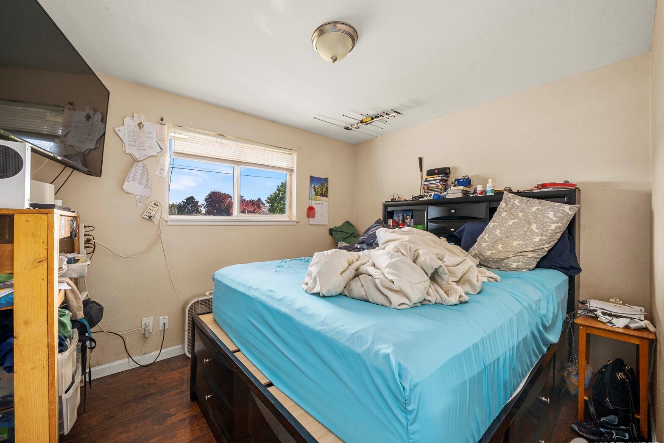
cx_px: 312
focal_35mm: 13
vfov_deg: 85.4
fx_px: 240
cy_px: 225
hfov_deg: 108.2
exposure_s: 1/8
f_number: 8
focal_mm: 12
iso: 1000
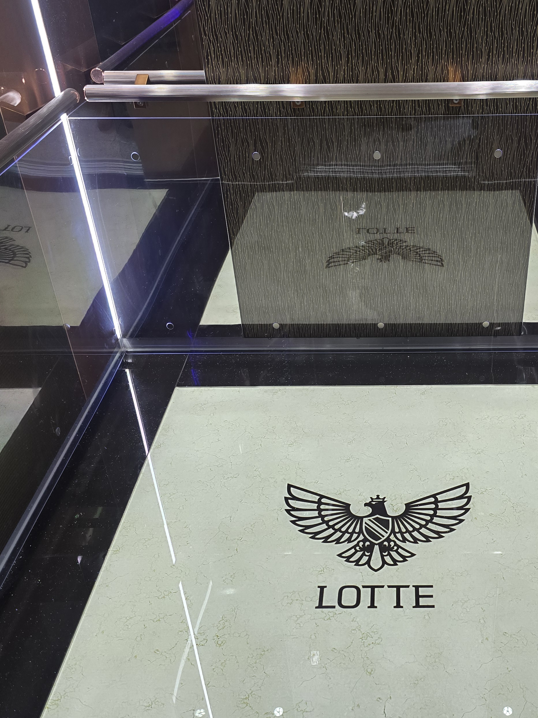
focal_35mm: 37
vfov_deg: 50.1
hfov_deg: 38.0
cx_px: 384
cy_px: 374
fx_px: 767
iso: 160
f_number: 1.7
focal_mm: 6.3
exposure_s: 1/120
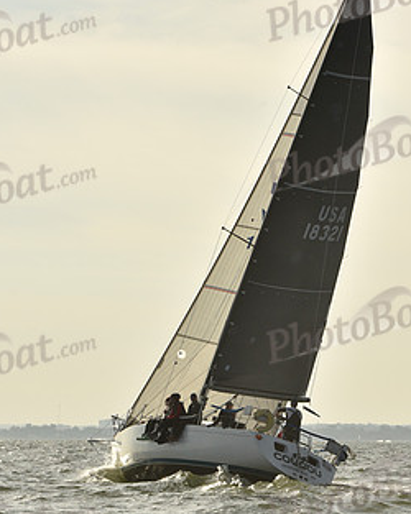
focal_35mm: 235
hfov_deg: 6.6
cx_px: 182
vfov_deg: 8.2
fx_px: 3577
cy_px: 259
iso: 250
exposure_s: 1/800
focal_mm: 135
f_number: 11
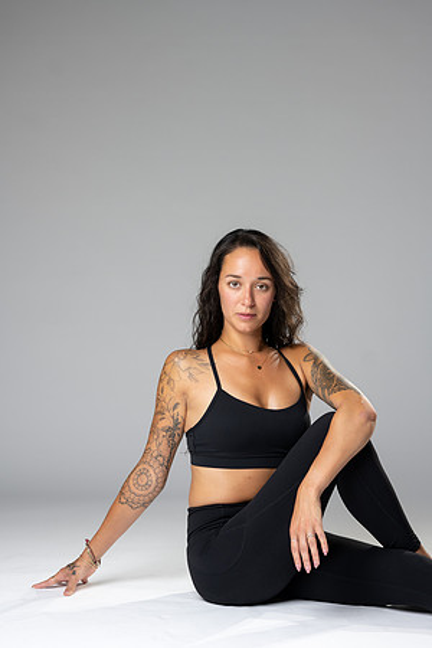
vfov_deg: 23.9
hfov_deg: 16.1
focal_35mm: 85
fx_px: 1530
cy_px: 324
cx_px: 216
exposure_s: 1/160
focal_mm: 85
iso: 200
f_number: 3.2
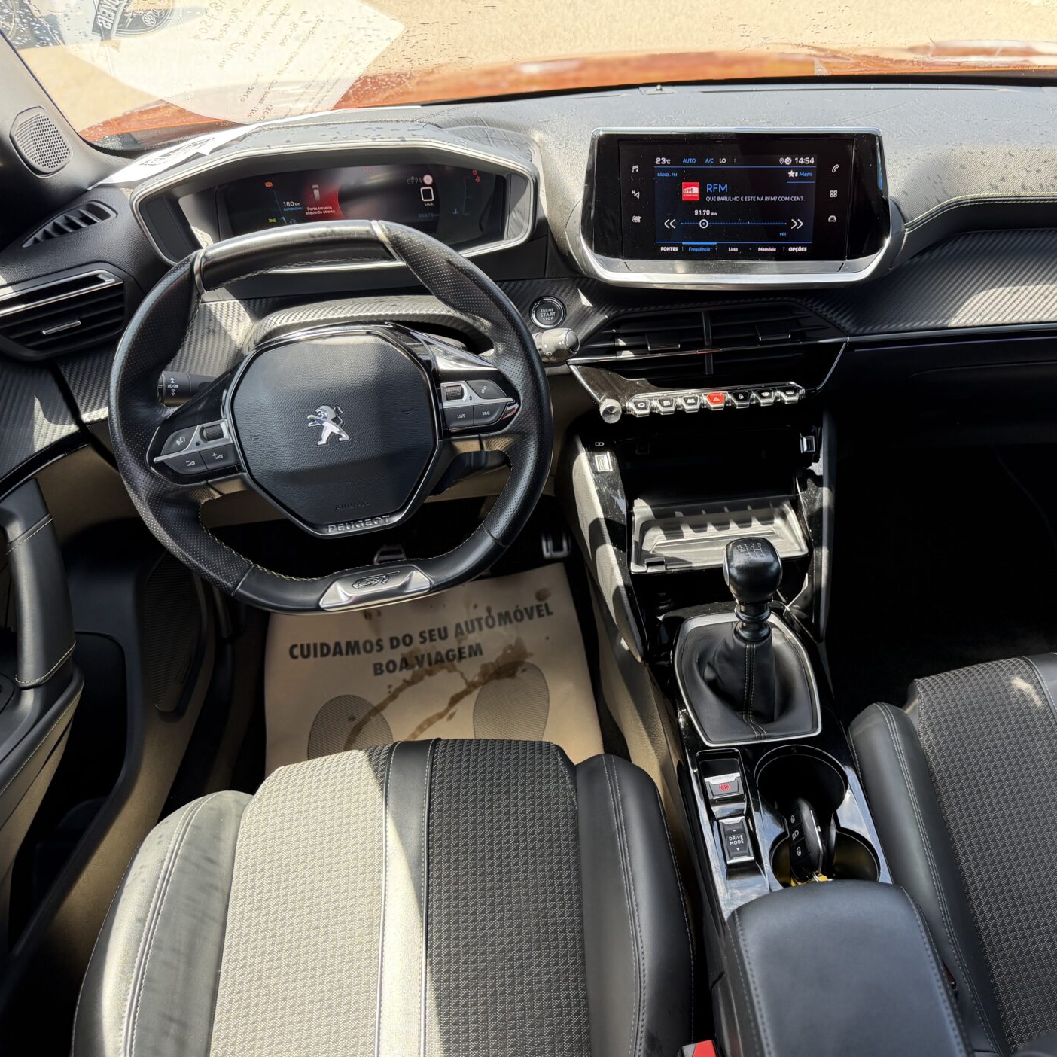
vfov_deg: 55.6
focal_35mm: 29
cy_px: 539
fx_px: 1002
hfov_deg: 54.8
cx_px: 683
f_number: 1.78
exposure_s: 1/202
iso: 125
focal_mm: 6.76
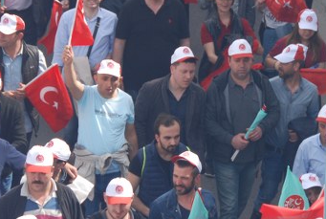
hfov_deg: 8.3
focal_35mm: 246
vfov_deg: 5.6
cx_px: 261
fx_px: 2233
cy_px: 78
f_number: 5
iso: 200
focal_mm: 70
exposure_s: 1/400
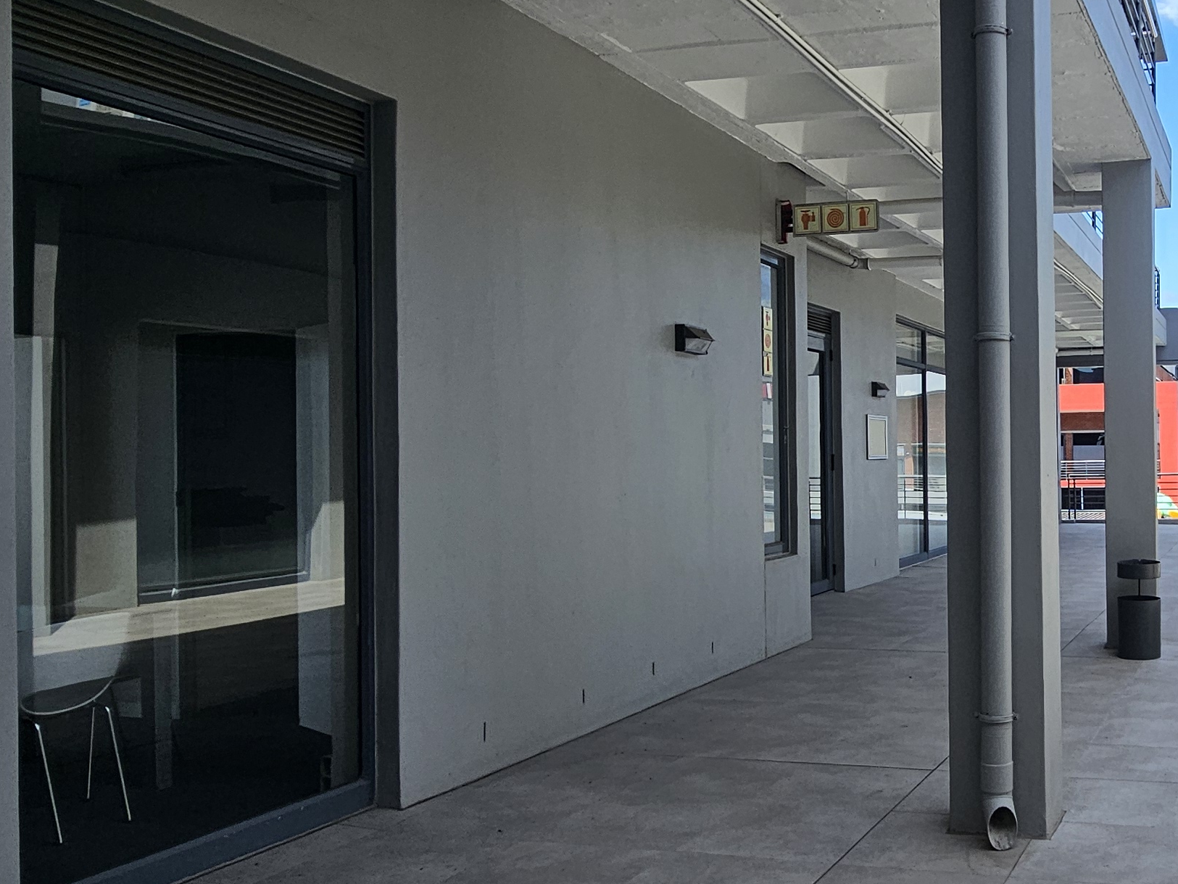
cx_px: 1011
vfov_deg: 44.2
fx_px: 1089
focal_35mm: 32
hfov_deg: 51.6
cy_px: 434
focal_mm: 2.2
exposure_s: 1/997
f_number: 2.2
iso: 50
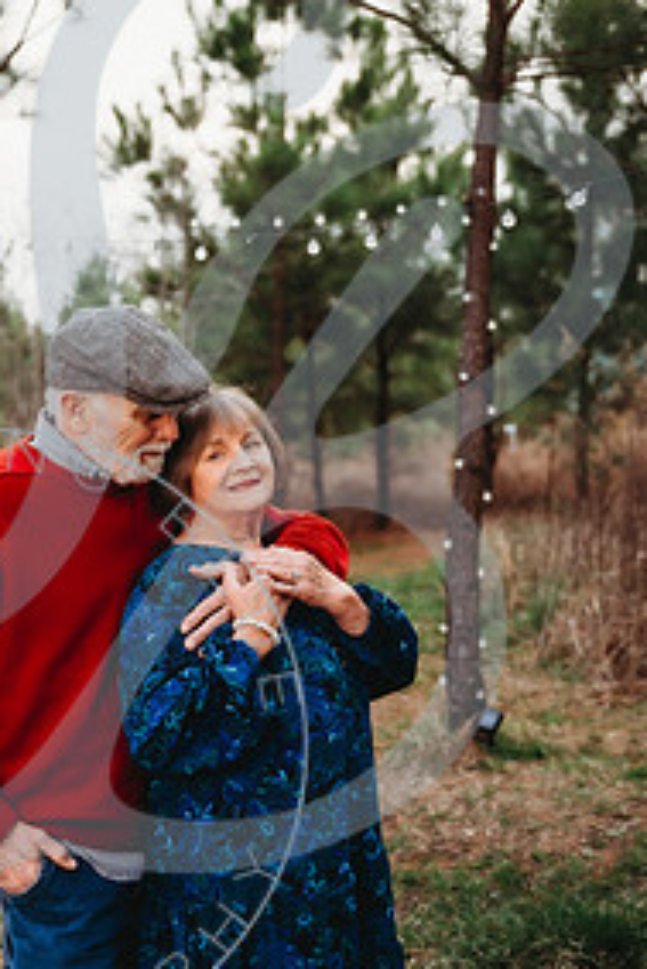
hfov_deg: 24.7
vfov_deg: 36.9
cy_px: 486
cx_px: 144
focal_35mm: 54
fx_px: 1454
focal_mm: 34
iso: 400
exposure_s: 1/250
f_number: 2.8
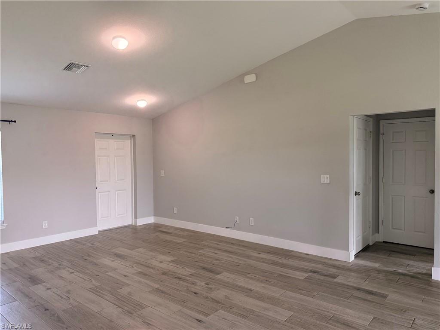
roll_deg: +1.1
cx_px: 220
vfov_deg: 56.8
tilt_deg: -1.5
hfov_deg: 71.6
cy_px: 165
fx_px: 305
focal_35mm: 24
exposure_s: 1/120
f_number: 1.78
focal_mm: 6.76
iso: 320
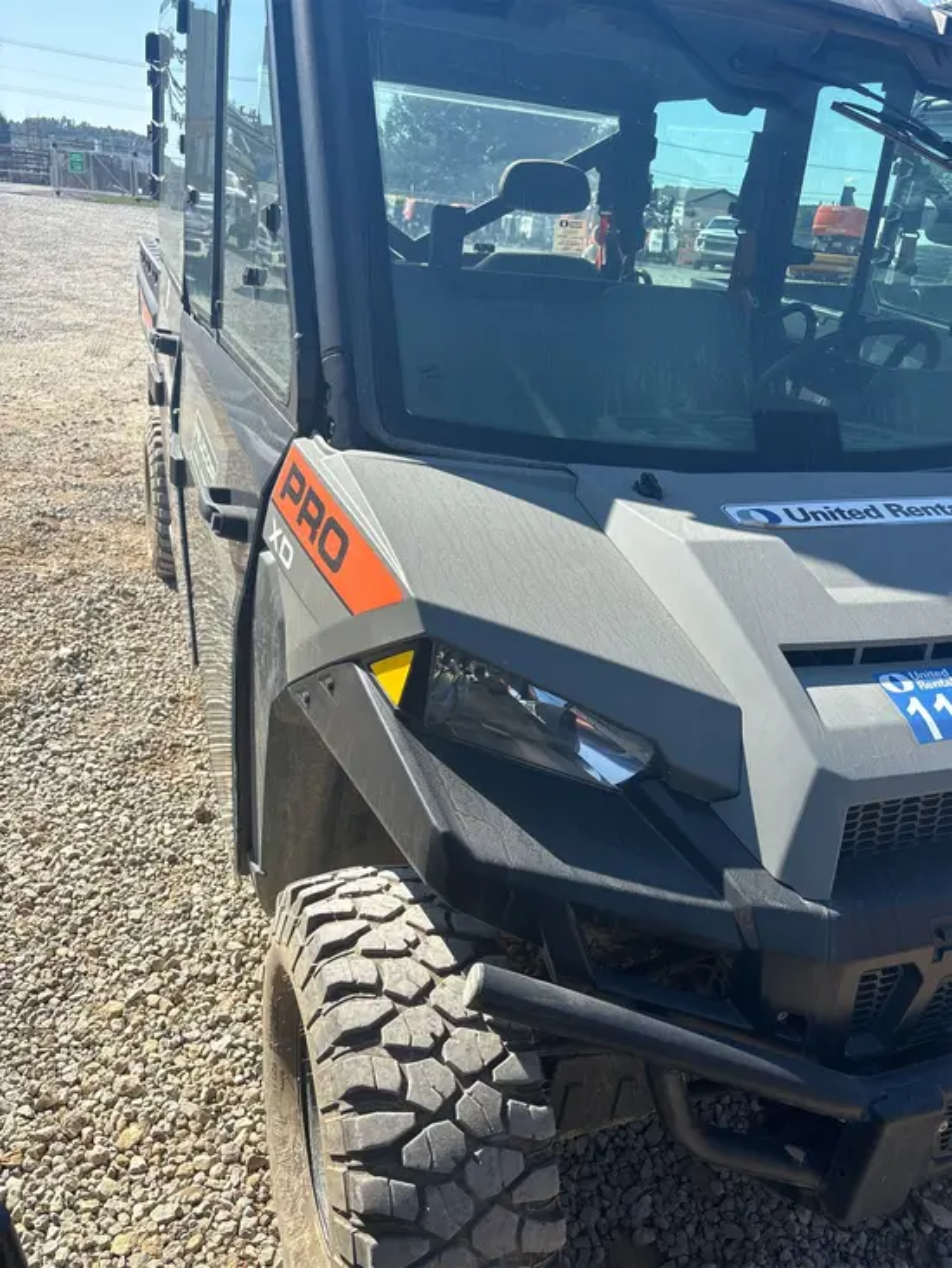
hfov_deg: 53.1
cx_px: 476
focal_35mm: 26
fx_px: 953
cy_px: 634
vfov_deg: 67.3
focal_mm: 5.96
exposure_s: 1/1783
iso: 50
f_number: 1.6
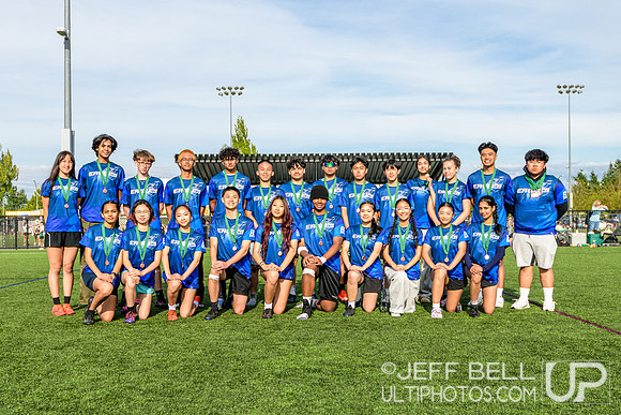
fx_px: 774
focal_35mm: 45
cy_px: 227
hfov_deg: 43.7
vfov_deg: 30.0
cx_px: 308
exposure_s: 1/400
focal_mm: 35
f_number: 5.6
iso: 100
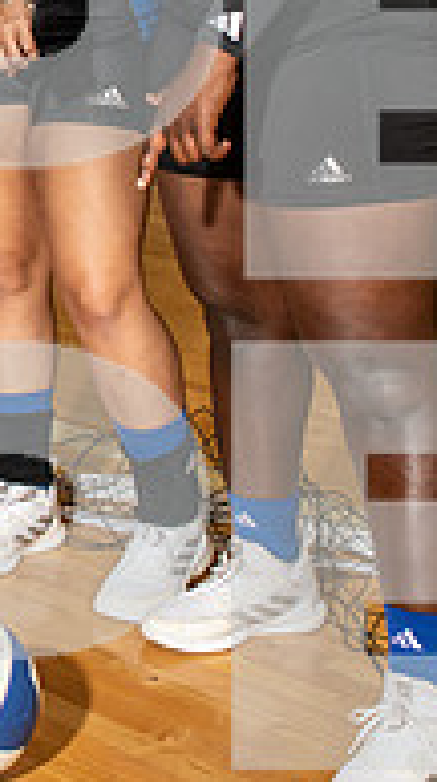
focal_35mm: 82
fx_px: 1696
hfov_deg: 13.4
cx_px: -320
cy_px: 67
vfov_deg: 25.1
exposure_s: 1/250
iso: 320
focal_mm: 26
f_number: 6.3
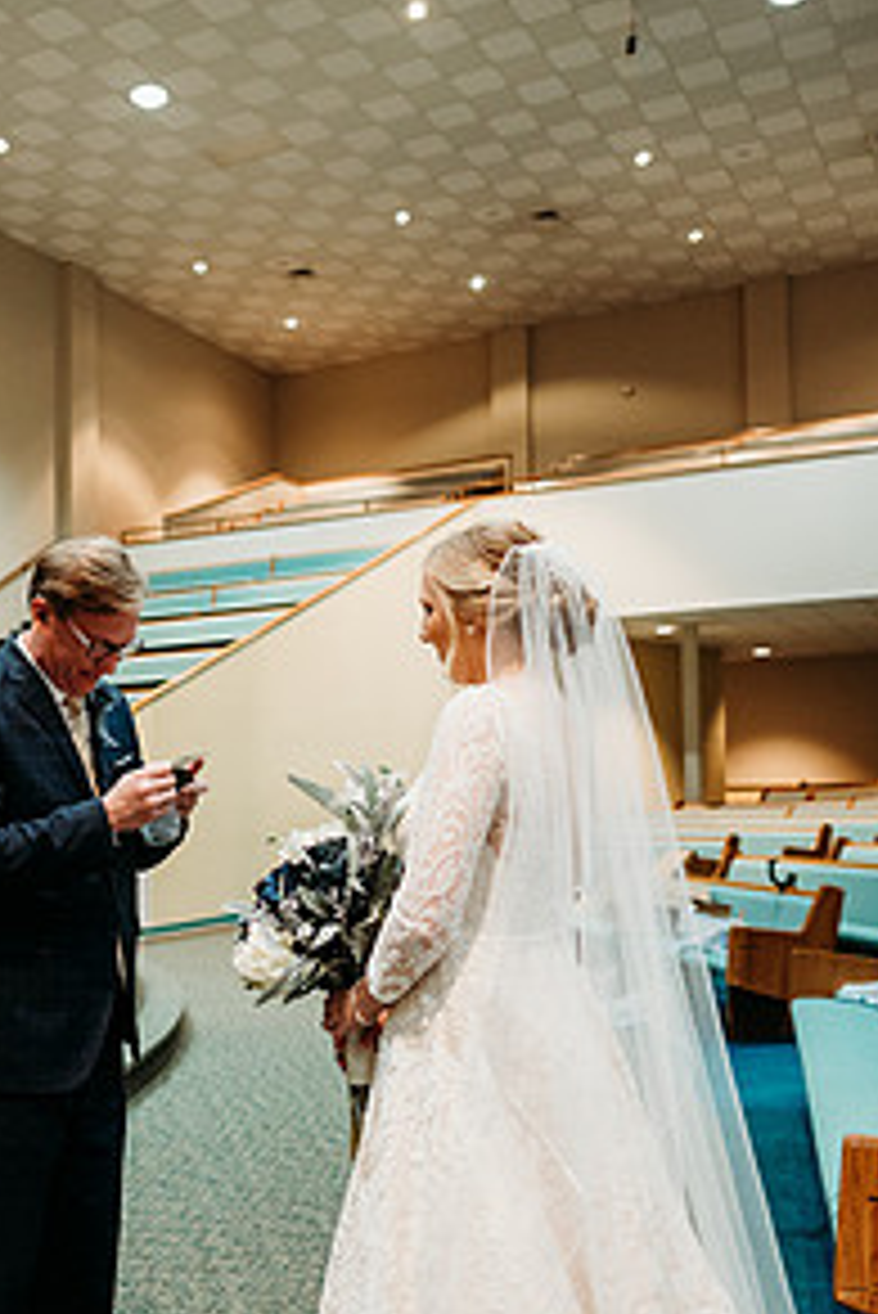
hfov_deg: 35.6
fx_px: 1352
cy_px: 747
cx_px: 279
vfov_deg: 51.7
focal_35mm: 37
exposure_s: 1/125
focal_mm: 24
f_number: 1.8
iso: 2000
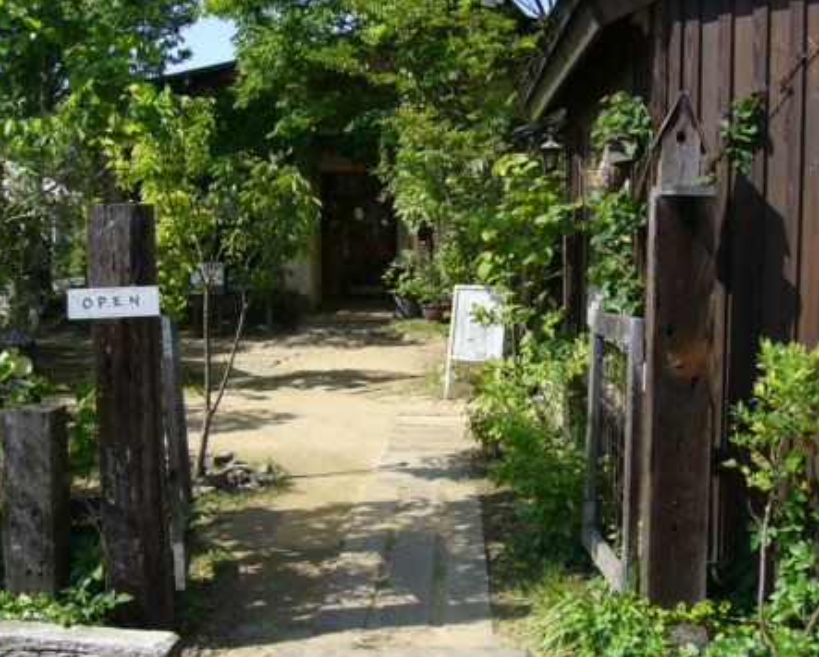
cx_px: 425
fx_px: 897
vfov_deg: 40.2
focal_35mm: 37
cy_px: 331
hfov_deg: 49.0
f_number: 5.6
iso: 80
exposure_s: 1/200
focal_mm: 5.8
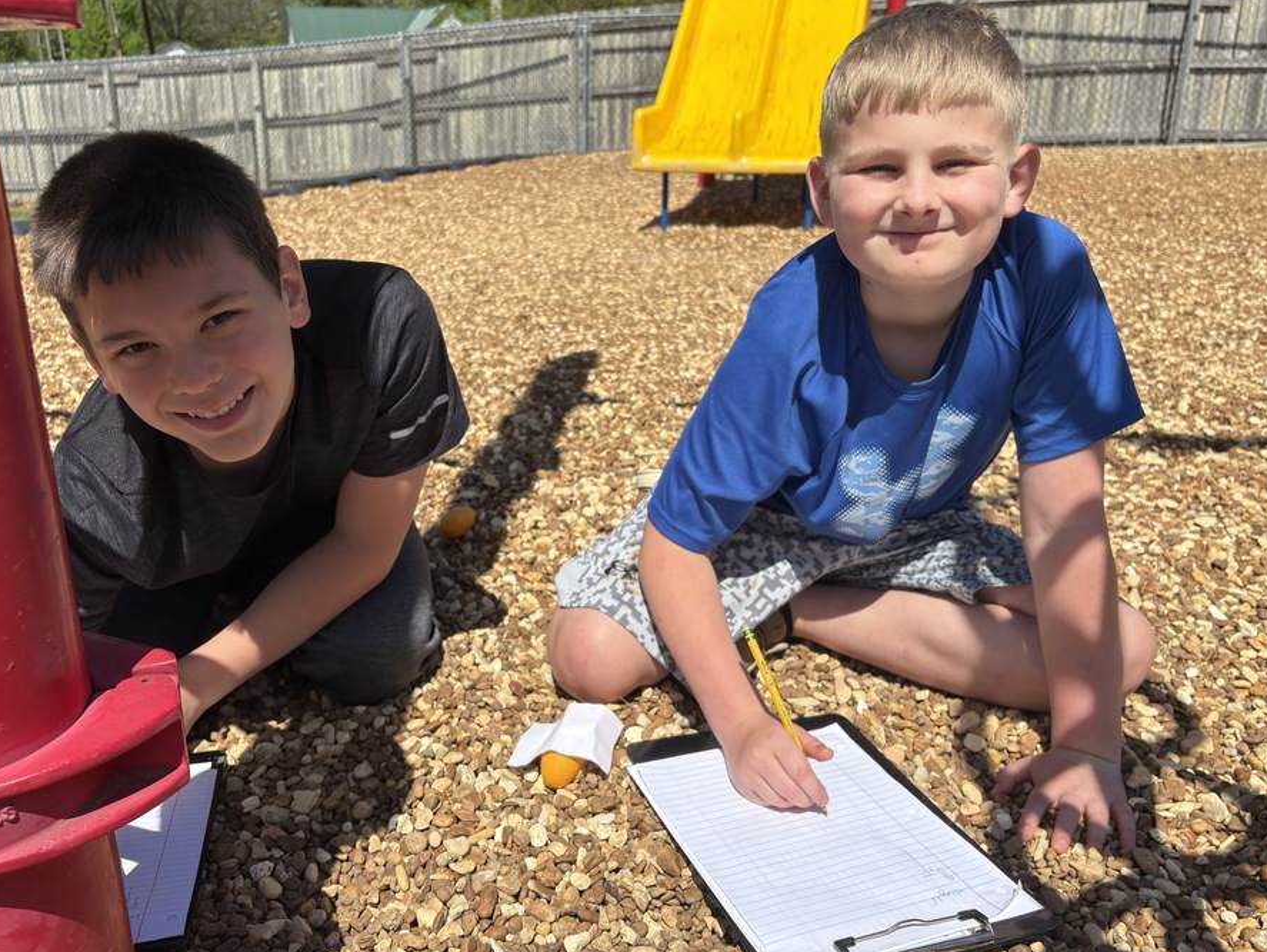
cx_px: 587
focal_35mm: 30
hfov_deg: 59.9
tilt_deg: -19.7
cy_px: 499
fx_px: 1098
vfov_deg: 46.8
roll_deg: +0.7
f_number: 1.6
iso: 50
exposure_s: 1/3623
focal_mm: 5.96
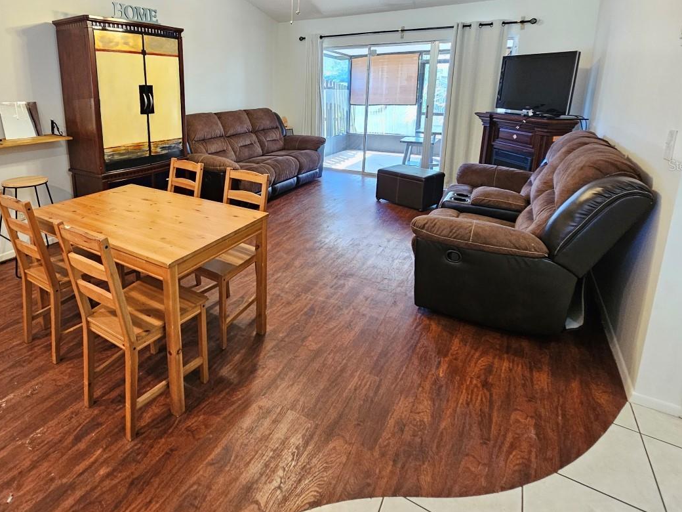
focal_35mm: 18
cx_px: 258
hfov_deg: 86.1
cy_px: 165
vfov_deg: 69.3
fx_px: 355
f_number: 2.2
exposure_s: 1/30
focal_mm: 2.2
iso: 320
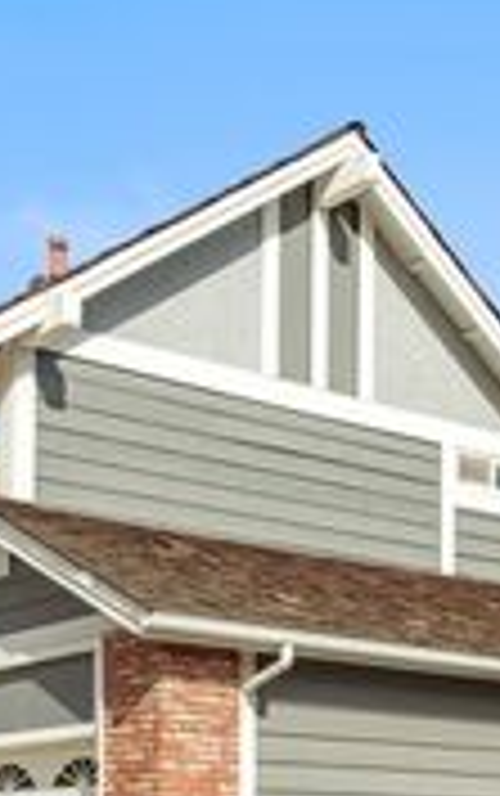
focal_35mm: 69
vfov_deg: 29.0
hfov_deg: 18.9
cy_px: 645
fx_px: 1501
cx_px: 198
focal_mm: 24
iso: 200
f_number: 10
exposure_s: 1/400
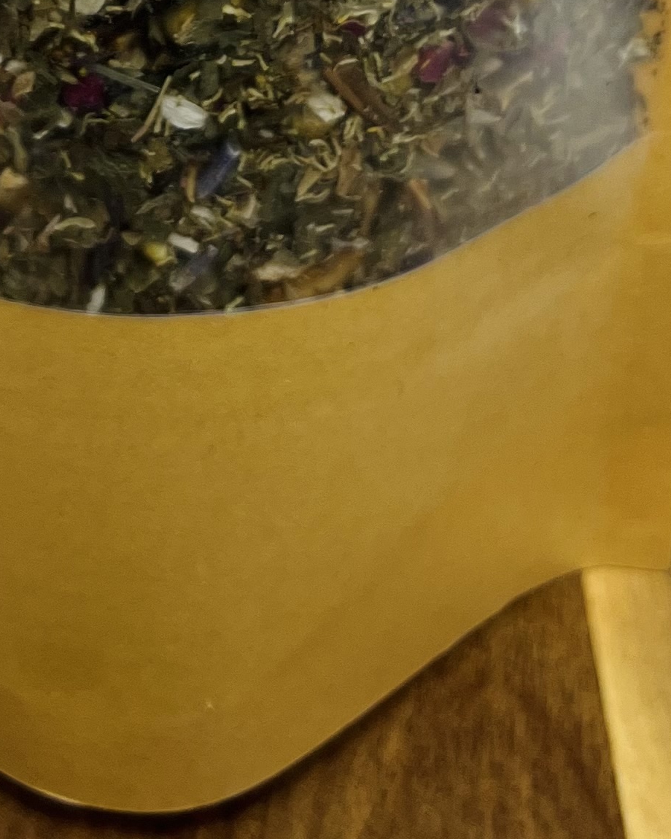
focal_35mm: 89
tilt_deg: -29.2
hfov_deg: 17.1
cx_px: 138
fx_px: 2209
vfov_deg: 18.9
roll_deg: +0.8
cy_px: -429
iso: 80
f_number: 1.5
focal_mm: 5.7
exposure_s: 1/120
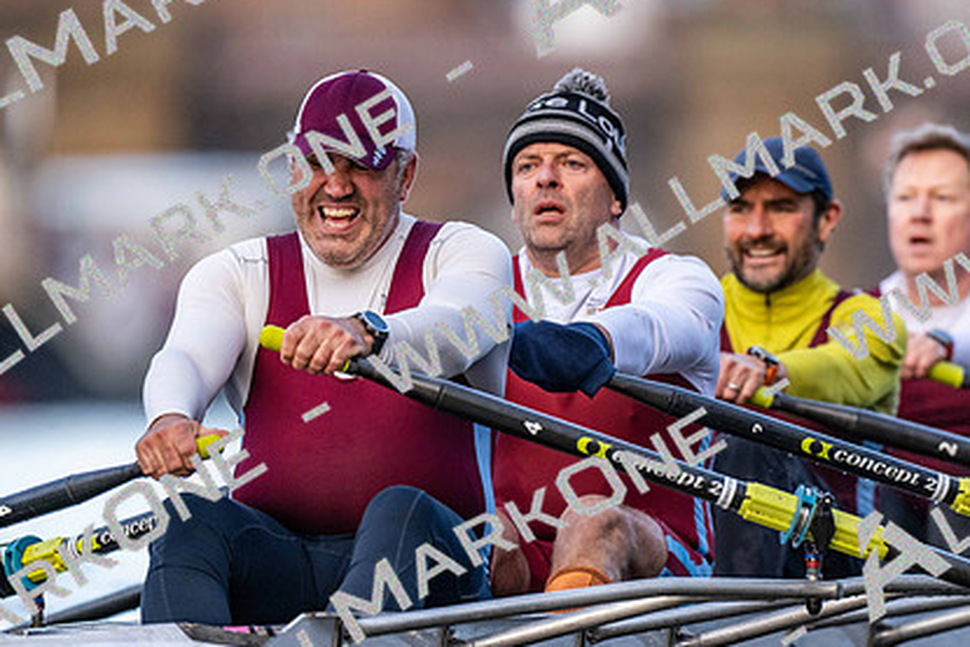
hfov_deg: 2.5
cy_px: 401
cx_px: 657
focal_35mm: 838
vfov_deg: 1.6
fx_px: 22586
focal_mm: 600
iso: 2000
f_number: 4
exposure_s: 1/2500
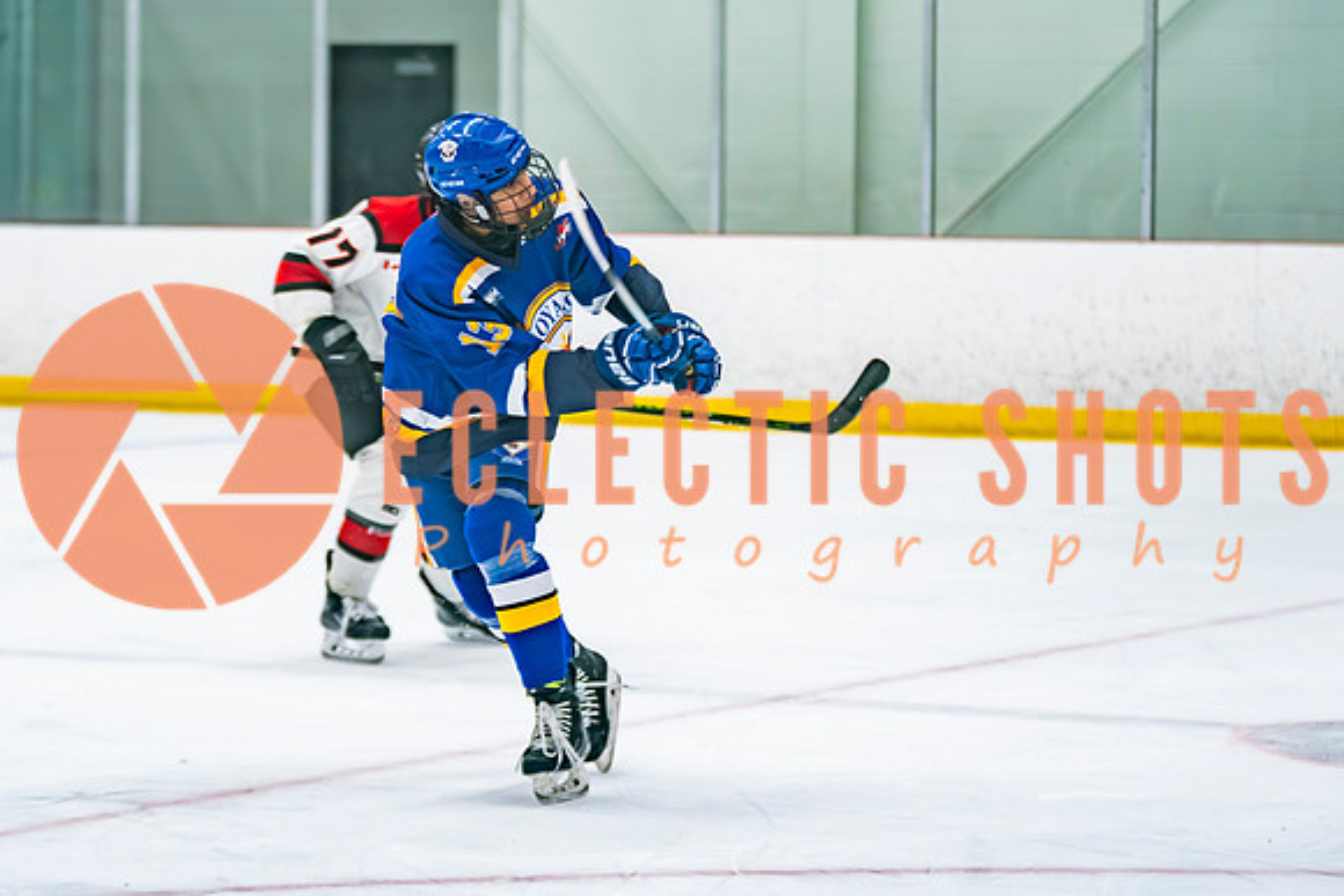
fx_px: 5416
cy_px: 496
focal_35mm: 145
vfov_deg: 9.5
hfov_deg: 14.1
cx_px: 640
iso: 1250
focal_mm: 102
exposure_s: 1/640
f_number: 2.8
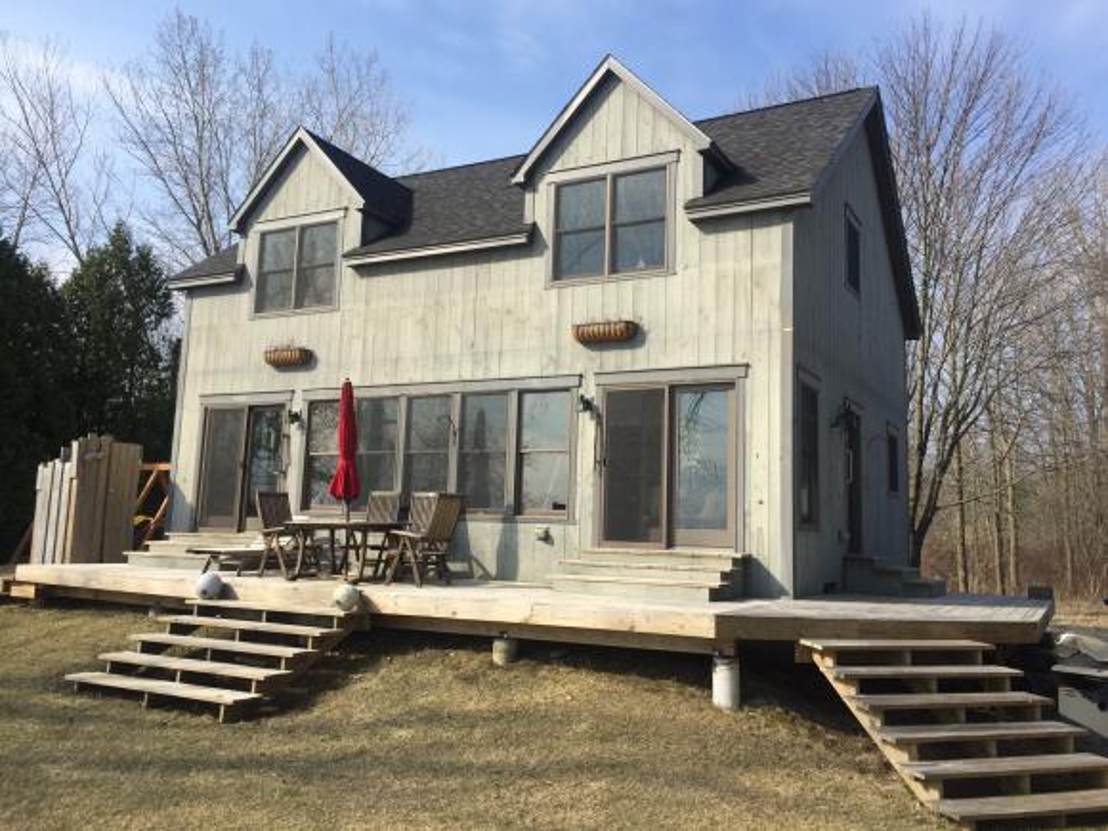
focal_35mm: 29
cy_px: 416
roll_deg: -2.2
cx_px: 554
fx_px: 928
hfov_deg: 61.7
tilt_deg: +7.8
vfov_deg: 48.2
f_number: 2.2
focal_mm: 4.15
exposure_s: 1/1464
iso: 32
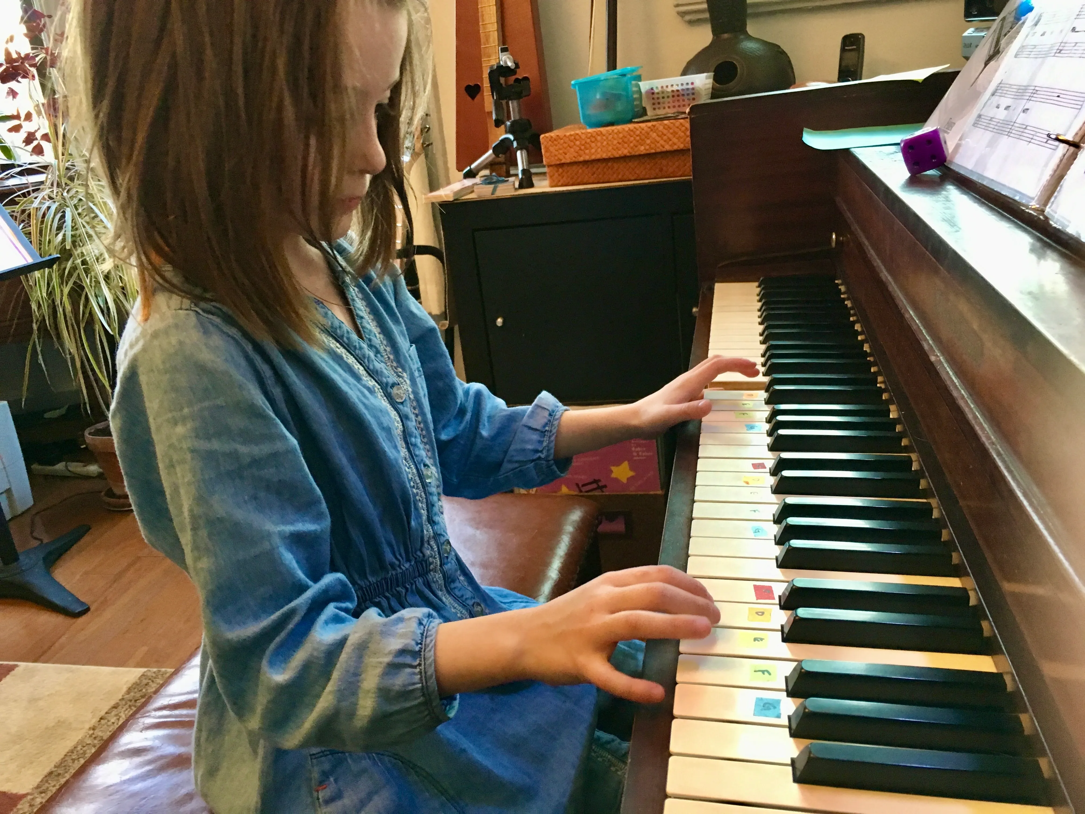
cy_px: 407
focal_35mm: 29
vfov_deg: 48.2
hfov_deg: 61.7
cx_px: 542
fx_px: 909
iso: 160
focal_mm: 4.15
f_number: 2.2
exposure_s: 1/30
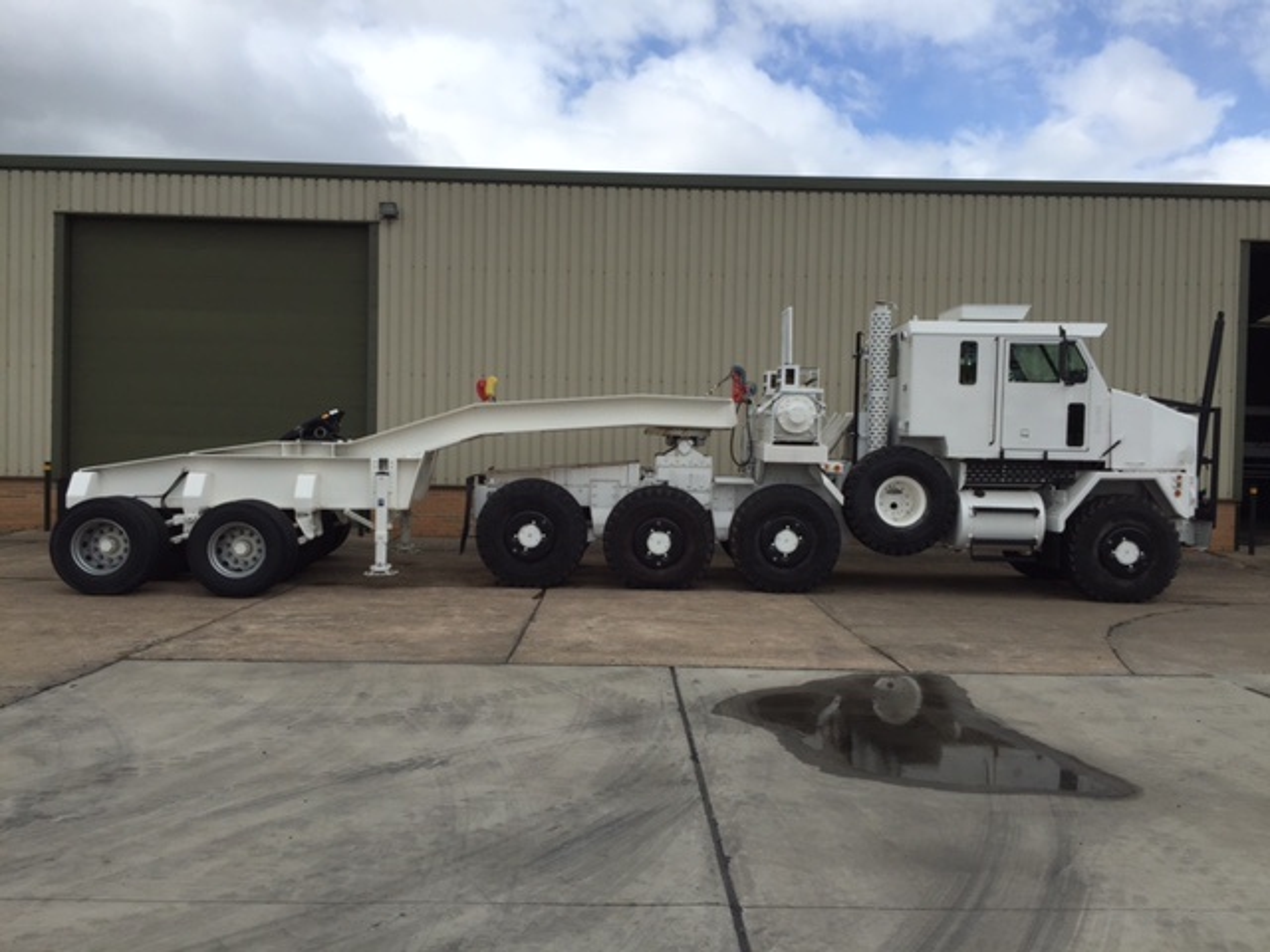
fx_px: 1064
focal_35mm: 29
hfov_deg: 61.7
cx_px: 635
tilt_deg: -0.8
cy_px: 476
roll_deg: -2.0
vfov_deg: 48.2
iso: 32
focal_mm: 4.15
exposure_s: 1/1647
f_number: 2.2
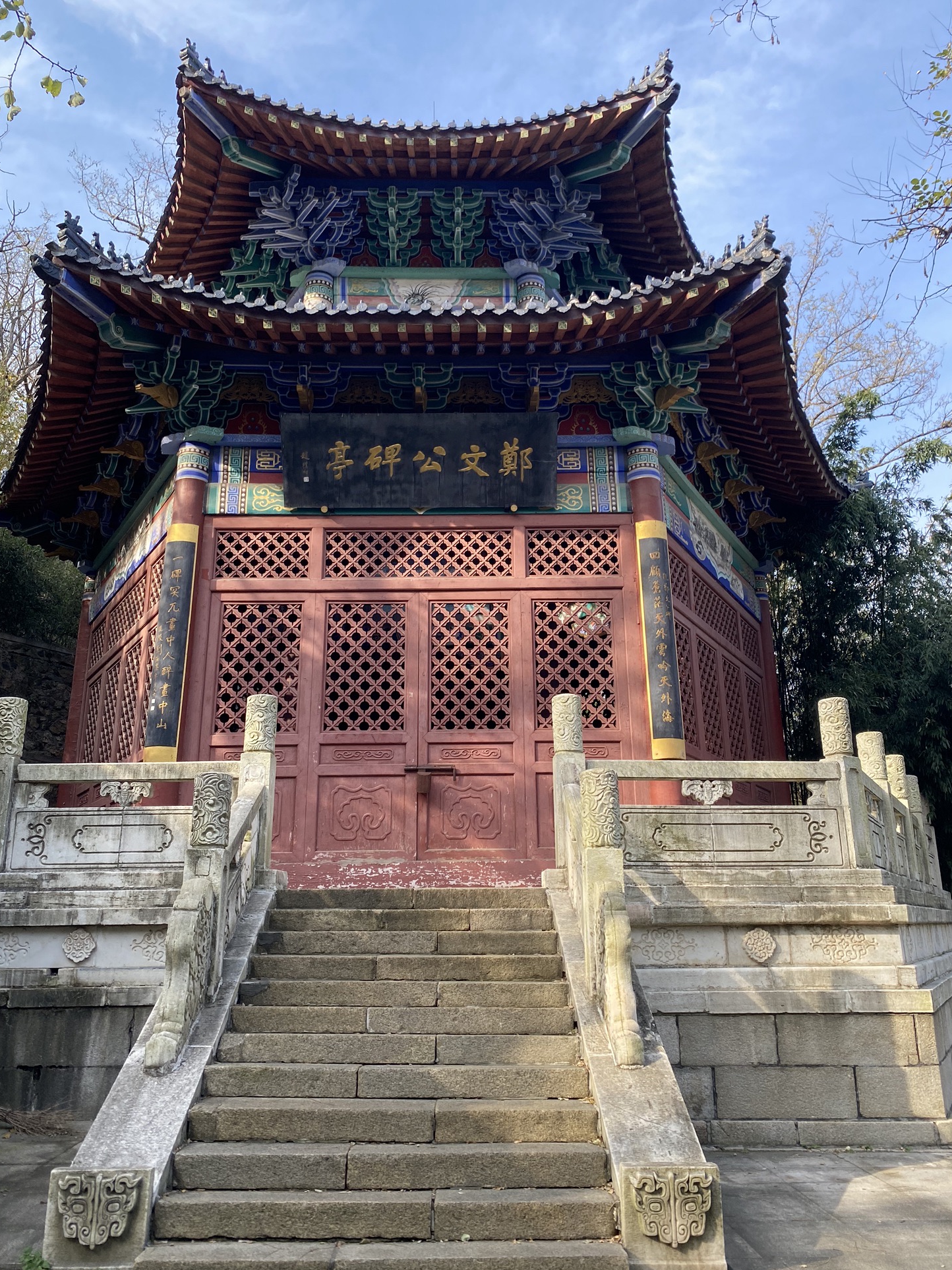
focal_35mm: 27
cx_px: 465
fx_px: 990
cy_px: 628
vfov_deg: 65.3
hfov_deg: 51.3
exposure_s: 1/481
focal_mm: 4.25
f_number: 1.8
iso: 32
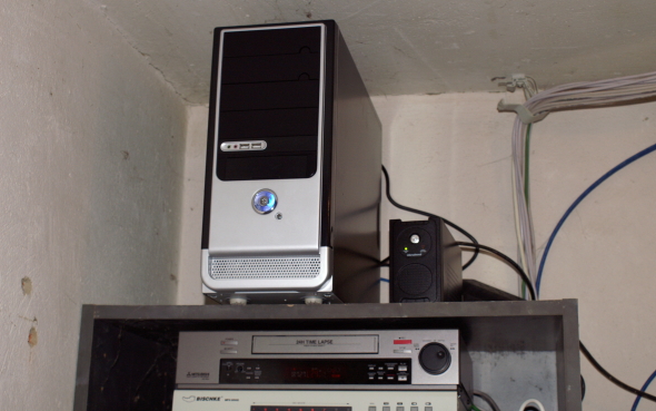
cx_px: 332
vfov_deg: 23.8
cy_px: 194
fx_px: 975
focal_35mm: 55
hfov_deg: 37.2
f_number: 5.6
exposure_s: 1/60
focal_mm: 35
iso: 400
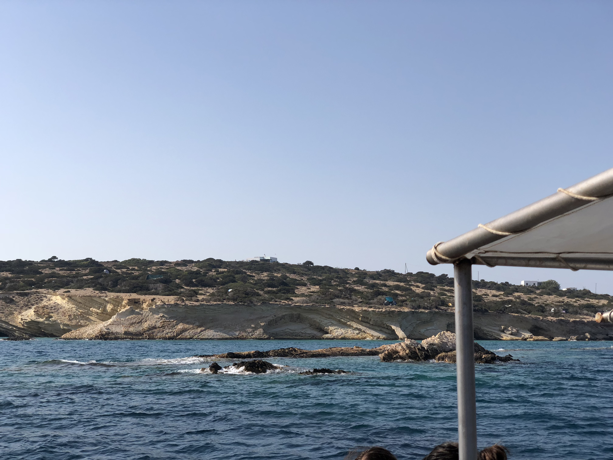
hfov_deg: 36.8
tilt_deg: +7.5
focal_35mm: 52
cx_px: 306
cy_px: 230
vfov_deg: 28.0
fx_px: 921
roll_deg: +0.8
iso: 16
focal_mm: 6
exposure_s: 1/1548
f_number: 2.4
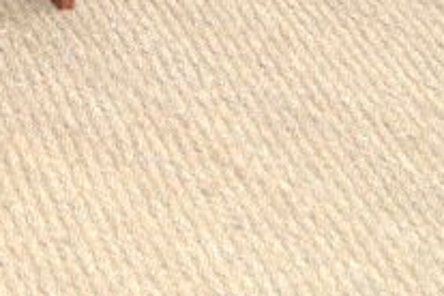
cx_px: -332
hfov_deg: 7.7
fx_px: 3219
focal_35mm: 261
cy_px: -335
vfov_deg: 5.1
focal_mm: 40
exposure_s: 1/100
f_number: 5
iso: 400
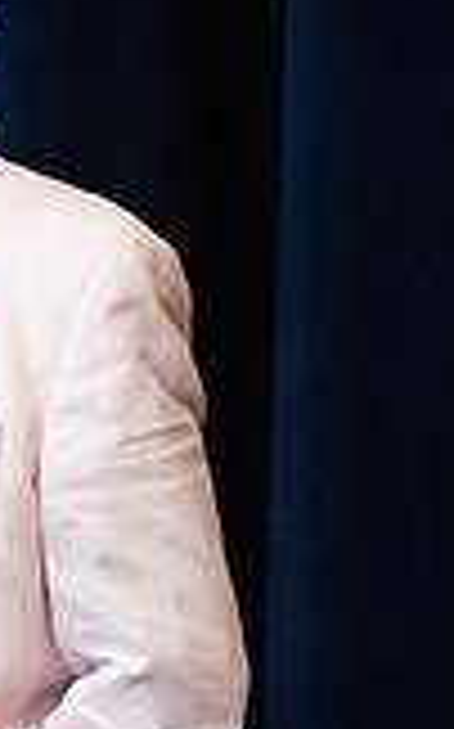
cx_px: -747
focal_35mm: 621
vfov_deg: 3.4
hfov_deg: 2.1
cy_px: 533
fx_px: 12316
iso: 16000
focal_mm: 145
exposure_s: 1/500
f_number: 5.6
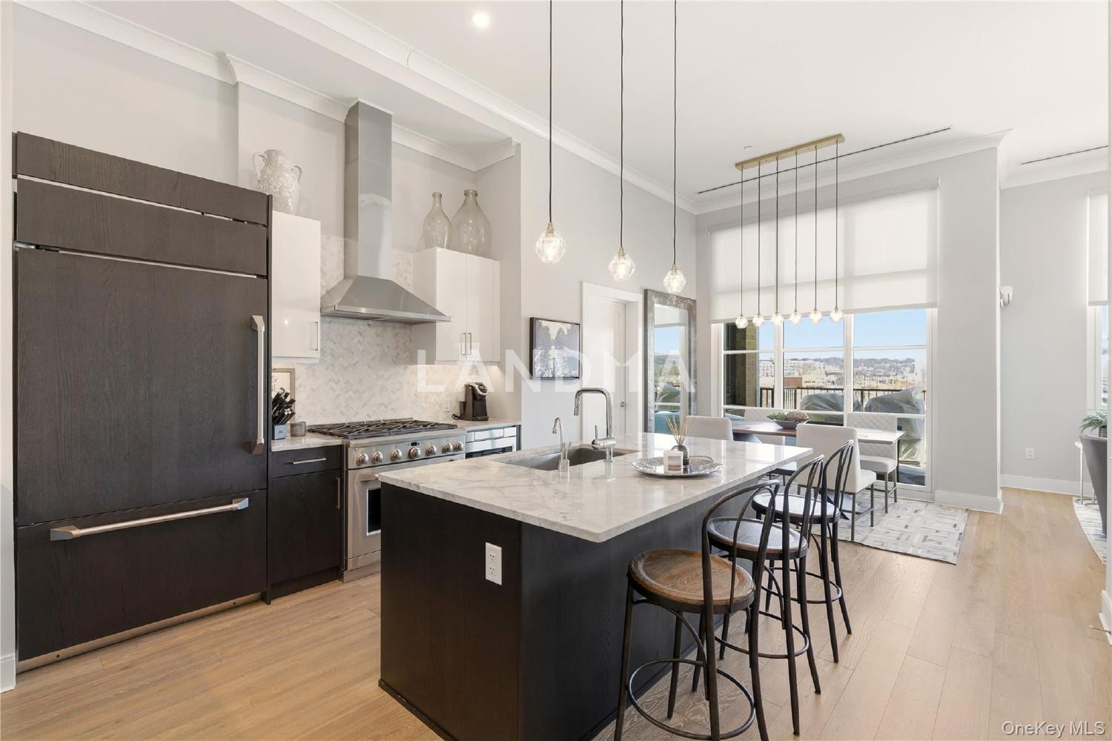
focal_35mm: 16
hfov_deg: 96.7
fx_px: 494
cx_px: 556
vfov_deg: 73.7
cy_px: 370
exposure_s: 1/40
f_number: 9
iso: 250
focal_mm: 16
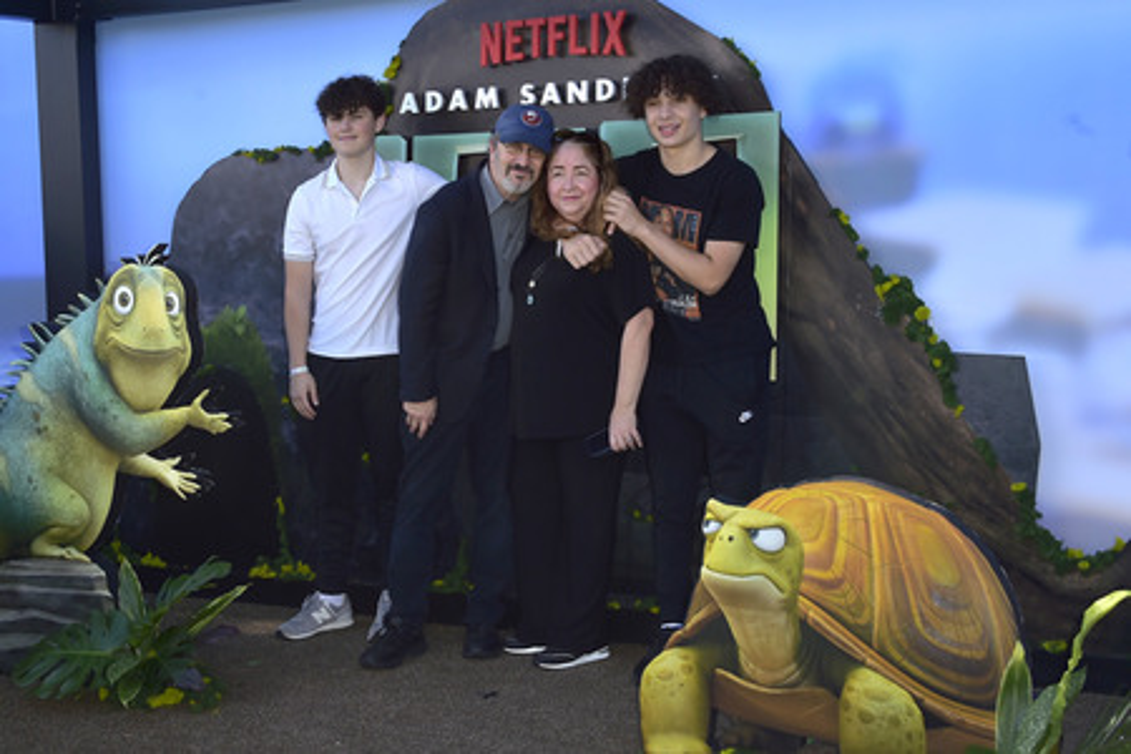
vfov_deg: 33.4
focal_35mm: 40
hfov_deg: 48.5
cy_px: 377
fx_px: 1257
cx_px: 566
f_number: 7.1
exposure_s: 1/250
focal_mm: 40
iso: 125
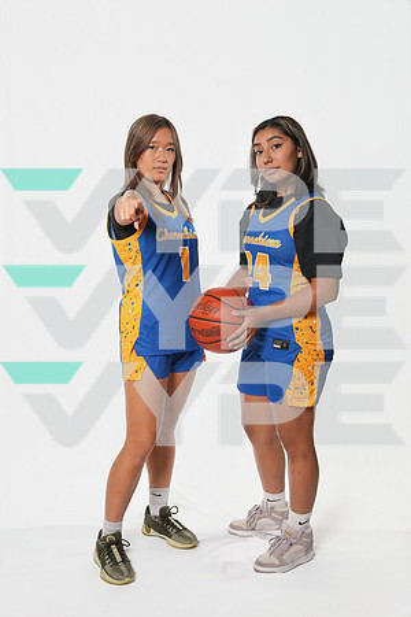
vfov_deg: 44.2
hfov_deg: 30.3
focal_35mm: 44
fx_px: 759
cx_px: 206
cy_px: 308
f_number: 7.1
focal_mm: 44.3
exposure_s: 1/125
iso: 500
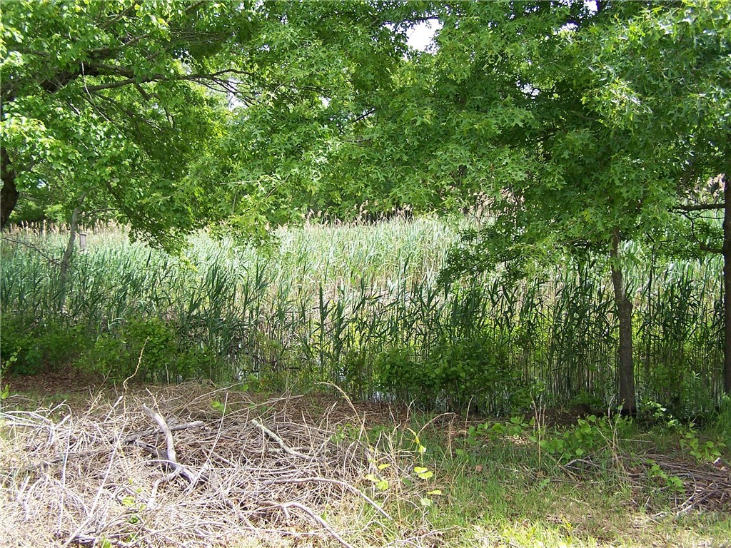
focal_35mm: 38
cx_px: 366
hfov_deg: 49.0
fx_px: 802
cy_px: 274
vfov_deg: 37.7
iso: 80
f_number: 2.8
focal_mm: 6.3
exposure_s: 1/320
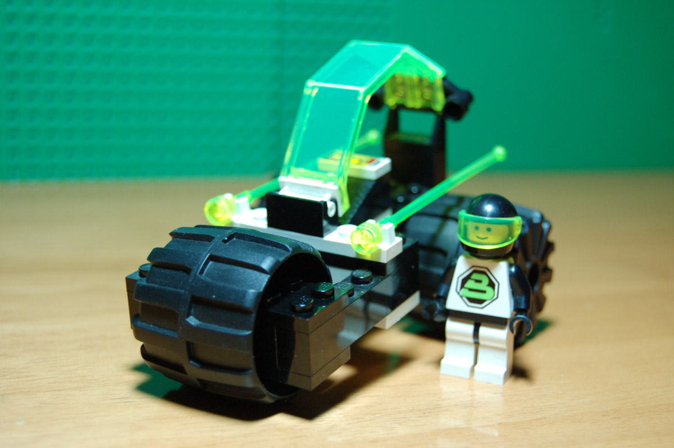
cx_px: 337
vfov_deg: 22.6
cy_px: 224
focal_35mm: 60
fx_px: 1122
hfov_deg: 33.4
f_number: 5
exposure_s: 1/25
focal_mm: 40
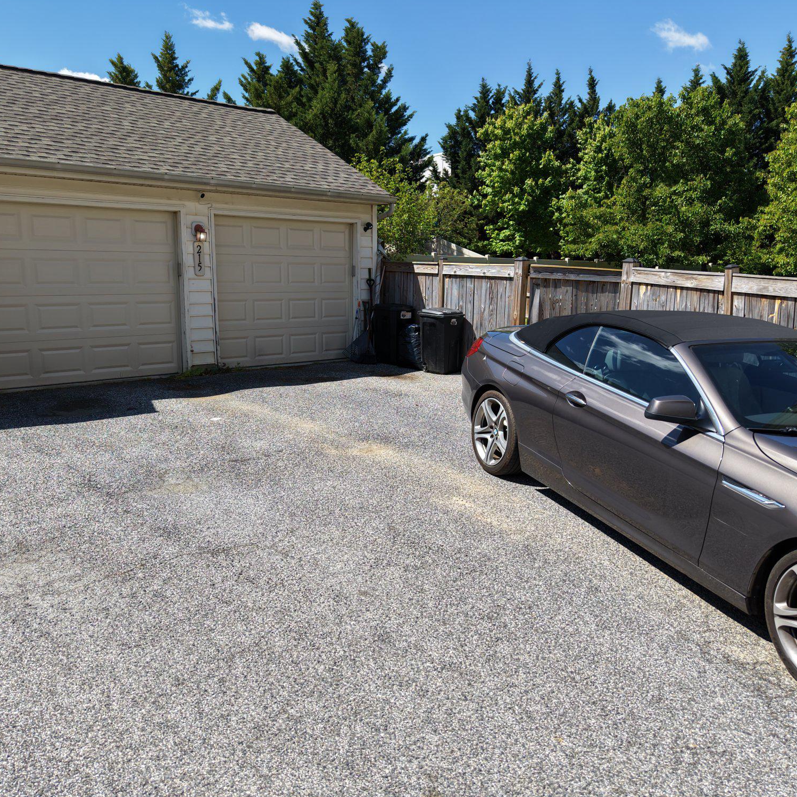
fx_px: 755
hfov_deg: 55.6
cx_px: 411
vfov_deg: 55.6
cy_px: 404
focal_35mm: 29
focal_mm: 8.67
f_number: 1.8
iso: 120
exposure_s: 1/40
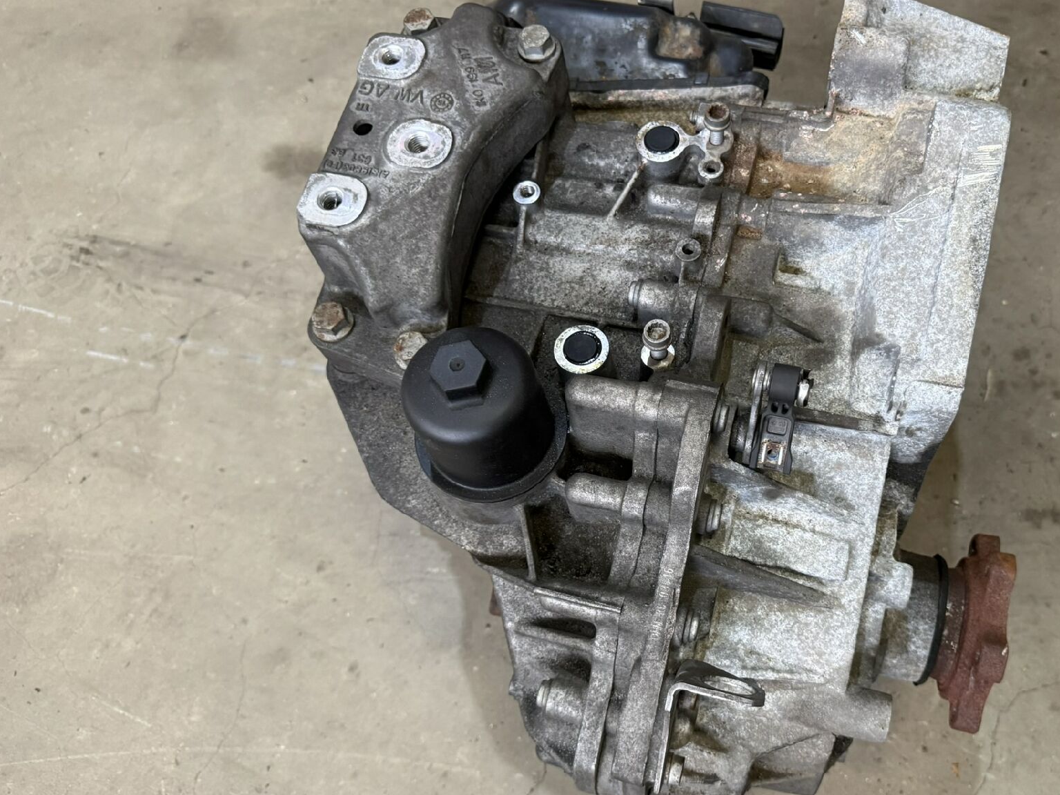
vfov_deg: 46.8
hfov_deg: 59.3
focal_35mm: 30
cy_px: 431
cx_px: 658
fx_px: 919
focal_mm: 6.76
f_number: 1.78
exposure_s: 1/50
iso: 320
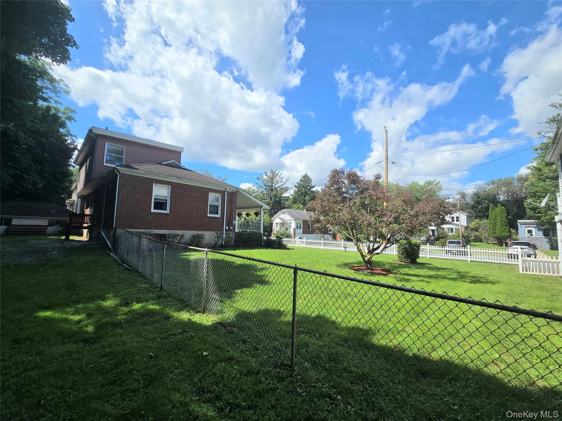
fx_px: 211
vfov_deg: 89.9
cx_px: 281
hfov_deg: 106.2
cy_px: 210
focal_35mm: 13
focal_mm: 2.2
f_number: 2.2
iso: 50
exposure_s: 1/2500
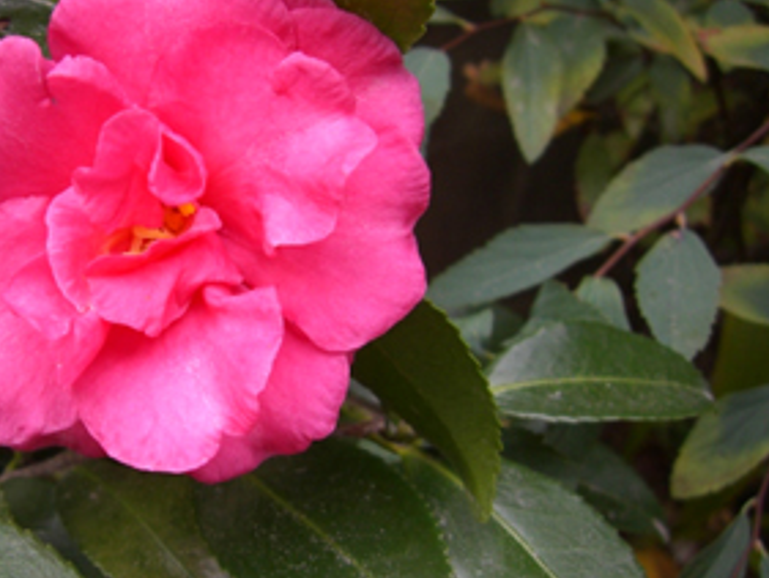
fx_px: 1200
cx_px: 230
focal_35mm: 54
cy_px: 279
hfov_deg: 35.0
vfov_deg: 27.1
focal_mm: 6.2
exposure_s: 1/160
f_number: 2.7
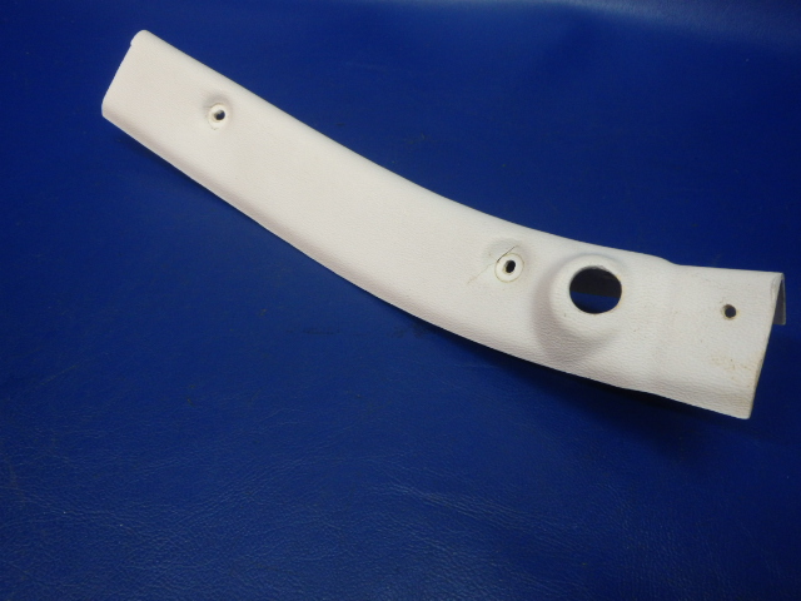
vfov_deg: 49.7
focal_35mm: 28
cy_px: 300
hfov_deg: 63.4
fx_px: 648
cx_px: 400
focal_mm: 5
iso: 320
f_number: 3.9
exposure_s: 1/30
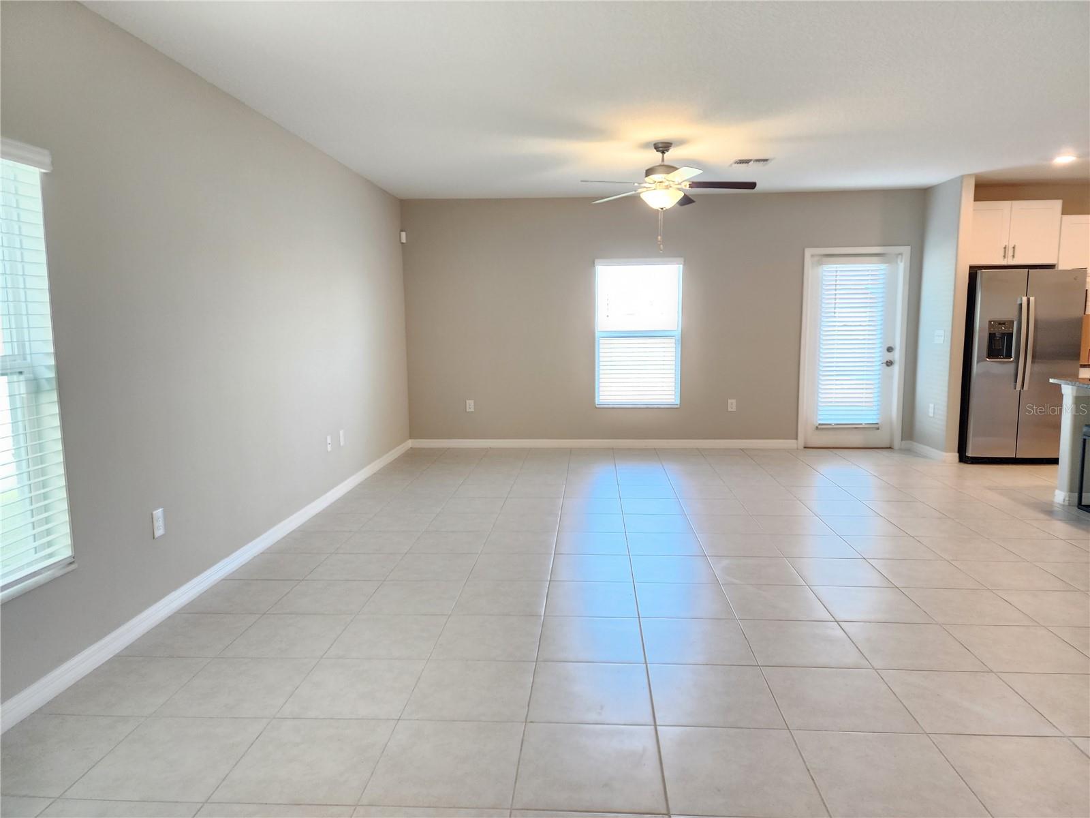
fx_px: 724
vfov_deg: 58.9
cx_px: 545
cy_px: 409
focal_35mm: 23
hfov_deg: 73.9
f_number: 1.8
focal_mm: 6.4
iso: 400
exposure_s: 1/120
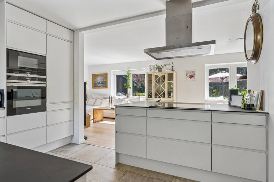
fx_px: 152
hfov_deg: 84.0
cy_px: 91
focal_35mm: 20
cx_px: 137
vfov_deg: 61.9
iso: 200
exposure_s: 1/50
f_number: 10
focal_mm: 20
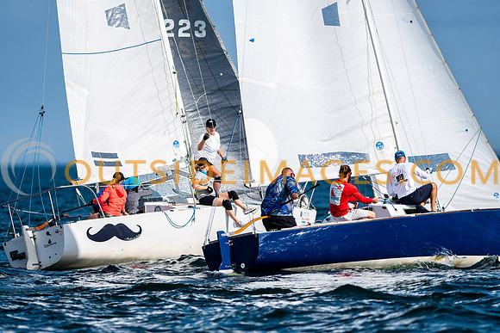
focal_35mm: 450
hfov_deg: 4.6
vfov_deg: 3.1
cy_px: 166
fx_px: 6251
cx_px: 250
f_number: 5
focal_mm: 300
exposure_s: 1/4000
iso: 200
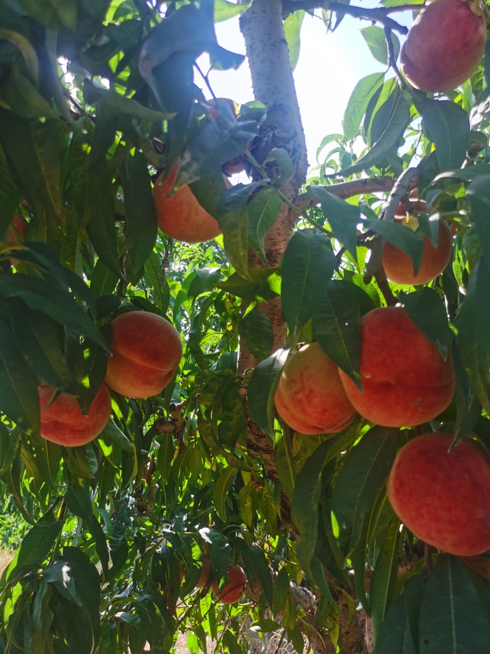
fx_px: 510
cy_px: 327
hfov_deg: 51.3
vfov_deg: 65.3
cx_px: 245
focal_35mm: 27
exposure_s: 1/404
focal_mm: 5.58
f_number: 1.8
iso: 50
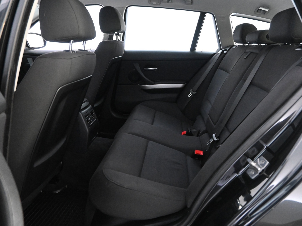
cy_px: 114
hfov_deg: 65.2
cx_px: 164
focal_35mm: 27
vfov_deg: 51.3
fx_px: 235
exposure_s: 1/25
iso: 6400
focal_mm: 16
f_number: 4.5
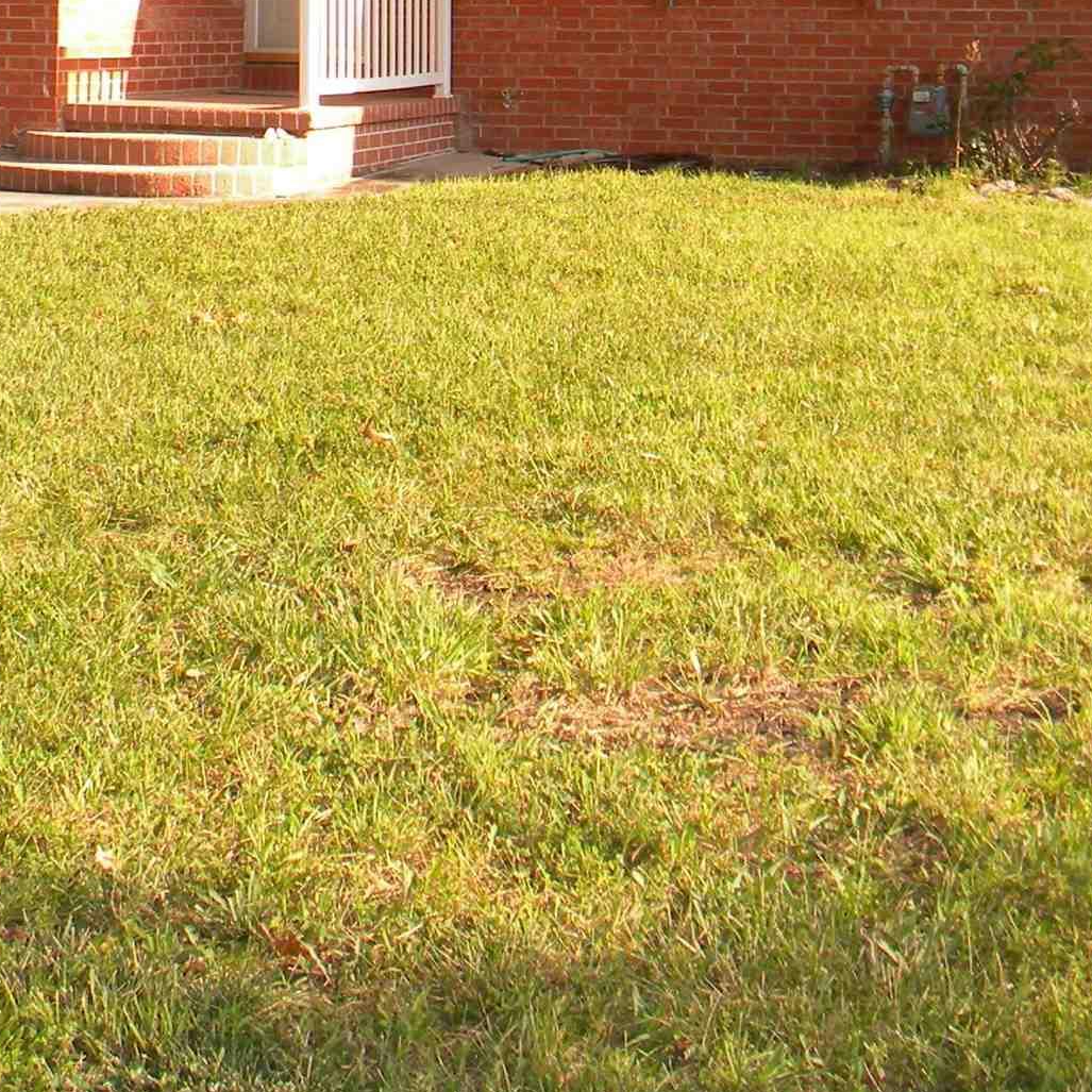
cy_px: -58
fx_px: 2641
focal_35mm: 74
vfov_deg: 22.3
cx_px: 494
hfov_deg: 23.4
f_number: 3.5
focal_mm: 5
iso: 110
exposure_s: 1/380
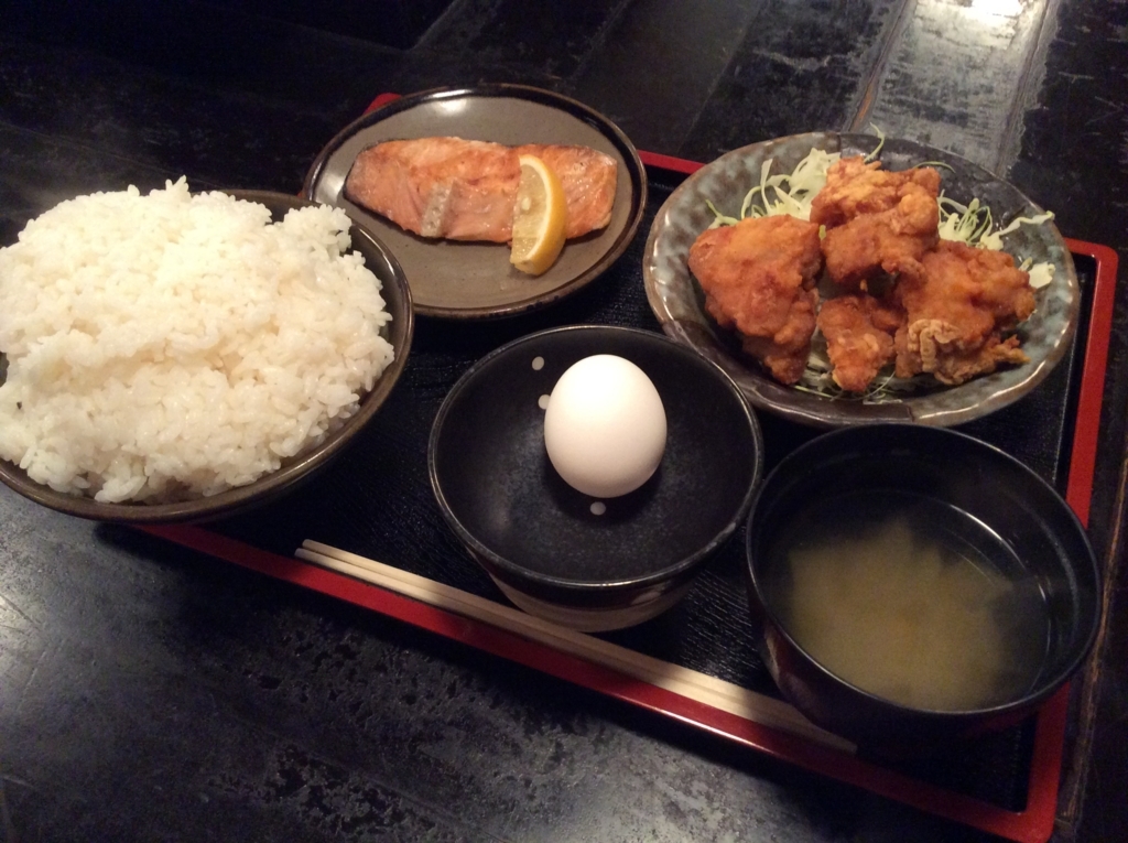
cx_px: 564
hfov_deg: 56.9
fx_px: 1041
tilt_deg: -51.9
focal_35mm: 32
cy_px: 422
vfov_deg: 44.1
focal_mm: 3.3
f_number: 2.4
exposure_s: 1/24
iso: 250
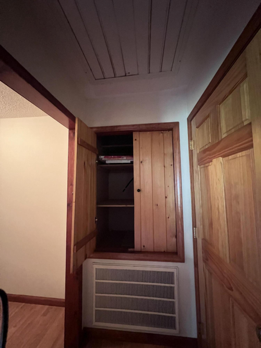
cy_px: 174
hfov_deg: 89.9
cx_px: 130
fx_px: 131
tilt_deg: +4.8
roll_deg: +1.0
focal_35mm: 13
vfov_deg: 106.2
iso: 1250
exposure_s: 1/30
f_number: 1.8
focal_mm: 1.57
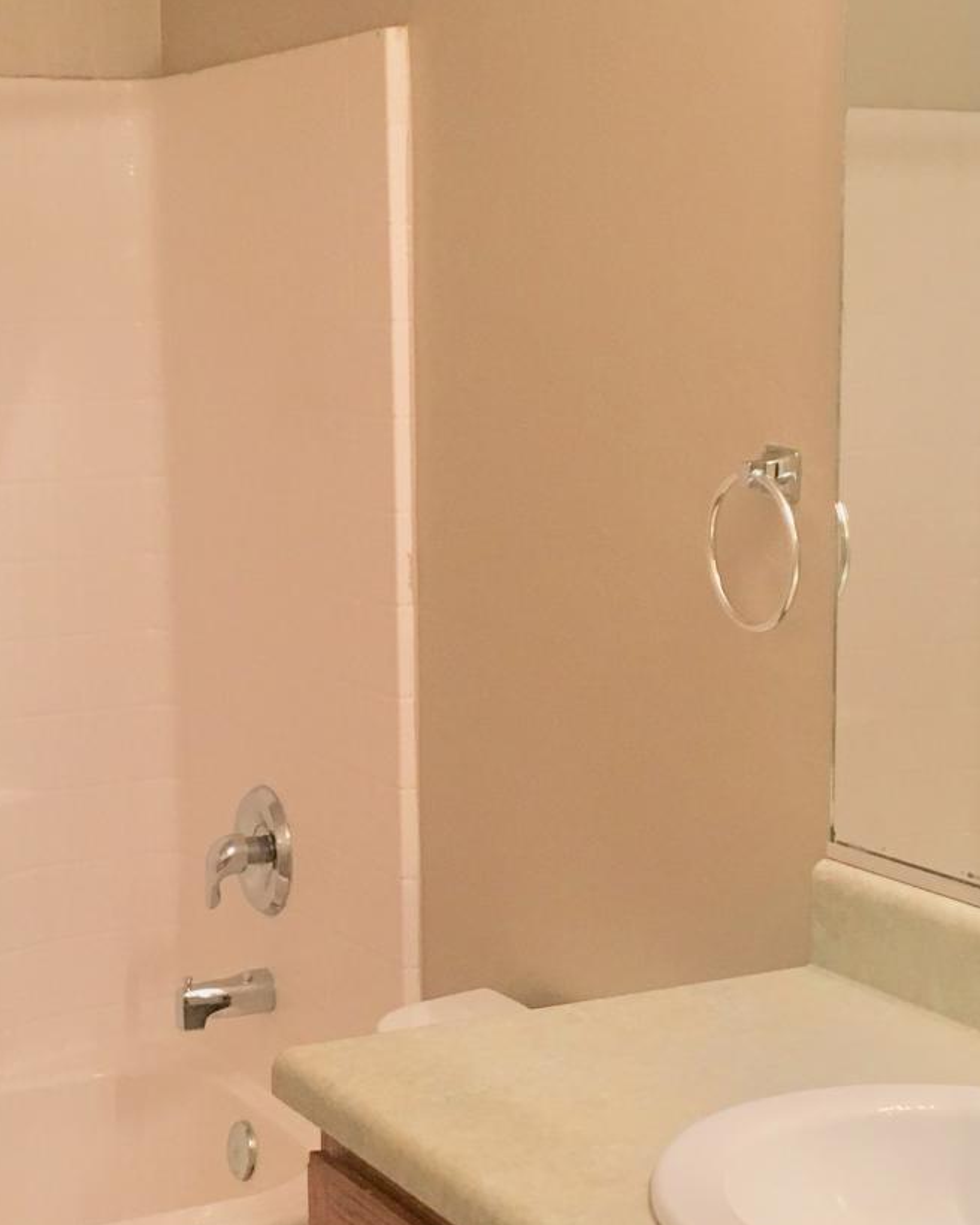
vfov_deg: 27.5
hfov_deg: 22.2
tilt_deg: -9.0
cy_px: 728
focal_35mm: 69
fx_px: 2502
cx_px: 441
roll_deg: +0.9
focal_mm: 4.15
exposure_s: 1/30
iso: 100
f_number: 2.2
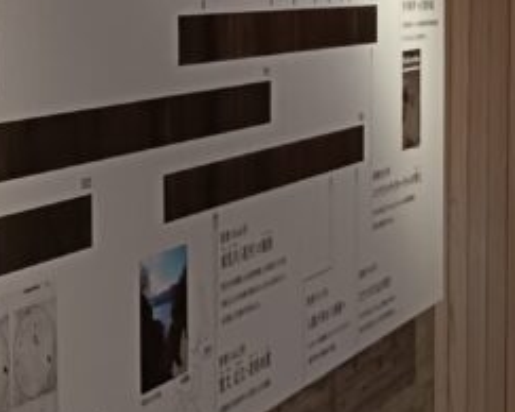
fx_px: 1569
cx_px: -468
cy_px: 100
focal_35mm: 103
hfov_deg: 15.5
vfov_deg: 14.9
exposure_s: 1/50
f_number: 1.7
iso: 400
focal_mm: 4.7
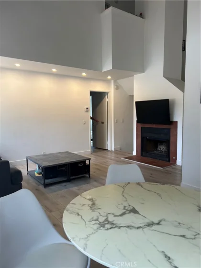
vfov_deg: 67.3
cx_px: 100
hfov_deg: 53.1
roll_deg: +0.5
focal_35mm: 26
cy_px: 134
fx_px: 201
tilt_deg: -5.6
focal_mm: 5.7
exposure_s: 1/121
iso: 80
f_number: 1.5
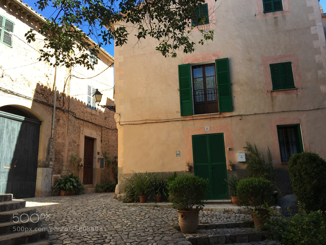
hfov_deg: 61.7
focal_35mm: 29
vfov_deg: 48.2
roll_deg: +2.0
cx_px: 163
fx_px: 273
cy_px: 122
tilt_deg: +12.8
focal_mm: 4.15
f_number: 2.2
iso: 25
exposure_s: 1/353
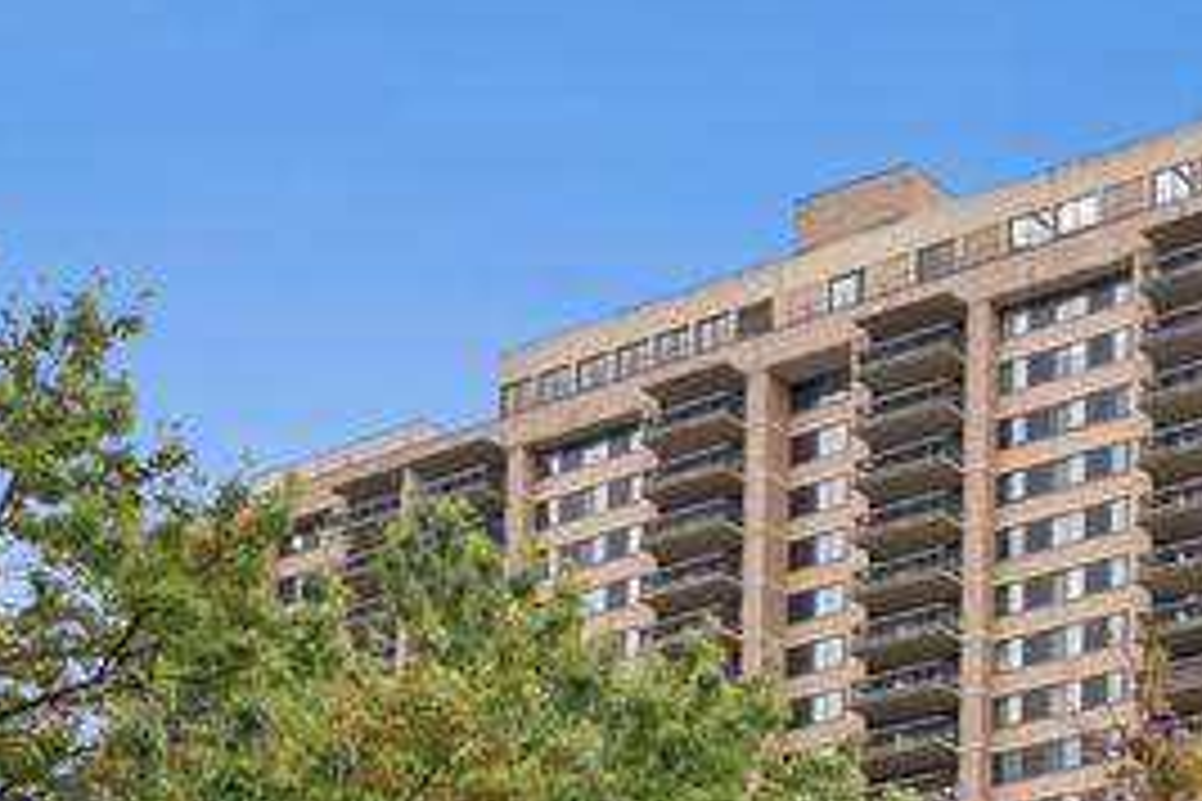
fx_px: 2304
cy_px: 1156
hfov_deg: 22.7
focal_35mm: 69
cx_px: 1895
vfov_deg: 17.9
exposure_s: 1/100
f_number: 7.1
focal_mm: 18
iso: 80
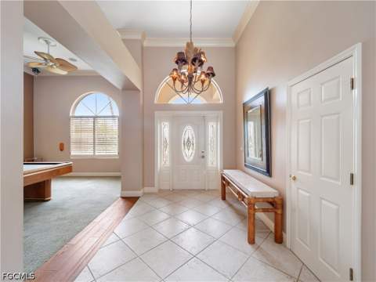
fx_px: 152
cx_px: 188
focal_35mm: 14
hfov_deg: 102.1
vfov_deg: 85.7
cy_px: 141
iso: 200
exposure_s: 1/4
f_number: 7.1
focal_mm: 7
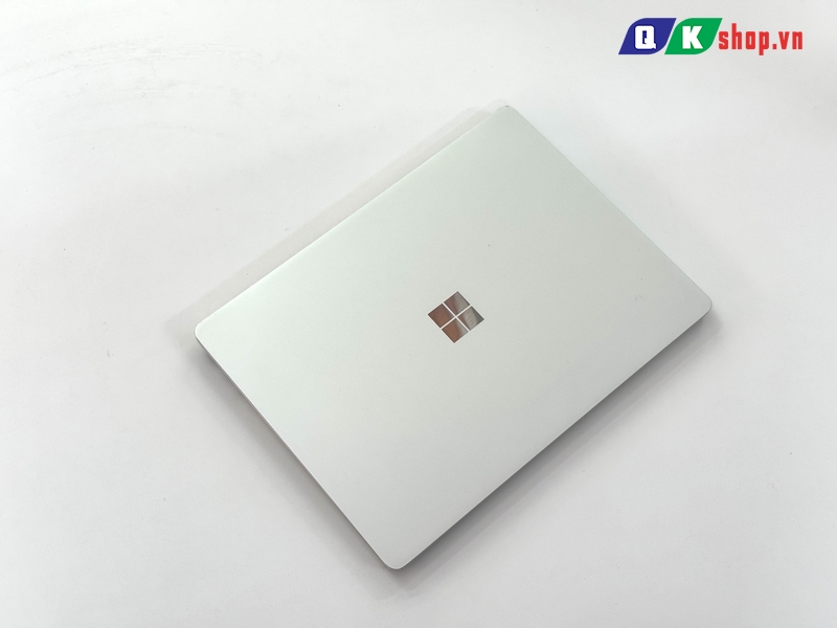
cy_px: 314
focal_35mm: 48
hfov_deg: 39.7
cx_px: 418
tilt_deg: -65.2
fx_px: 1161
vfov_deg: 30.3
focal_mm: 6.76
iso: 50
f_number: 1.78
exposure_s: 1/154
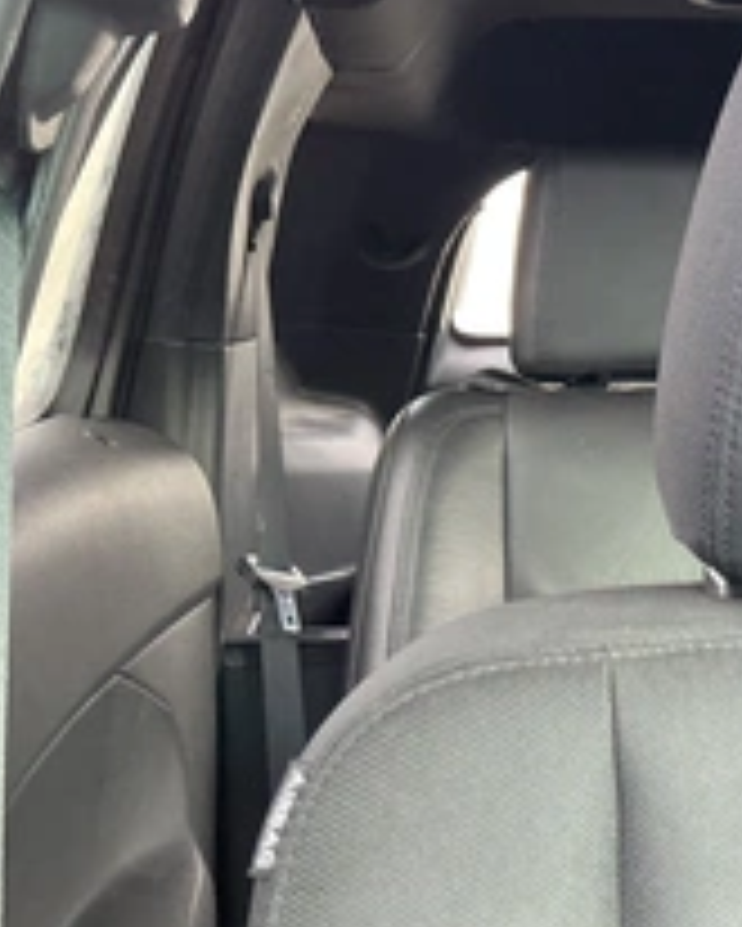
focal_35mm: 53
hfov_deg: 25.8
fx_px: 1454
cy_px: 364
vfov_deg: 35.2
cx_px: 872
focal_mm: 3
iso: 100
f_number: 1.8
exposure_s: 1/60
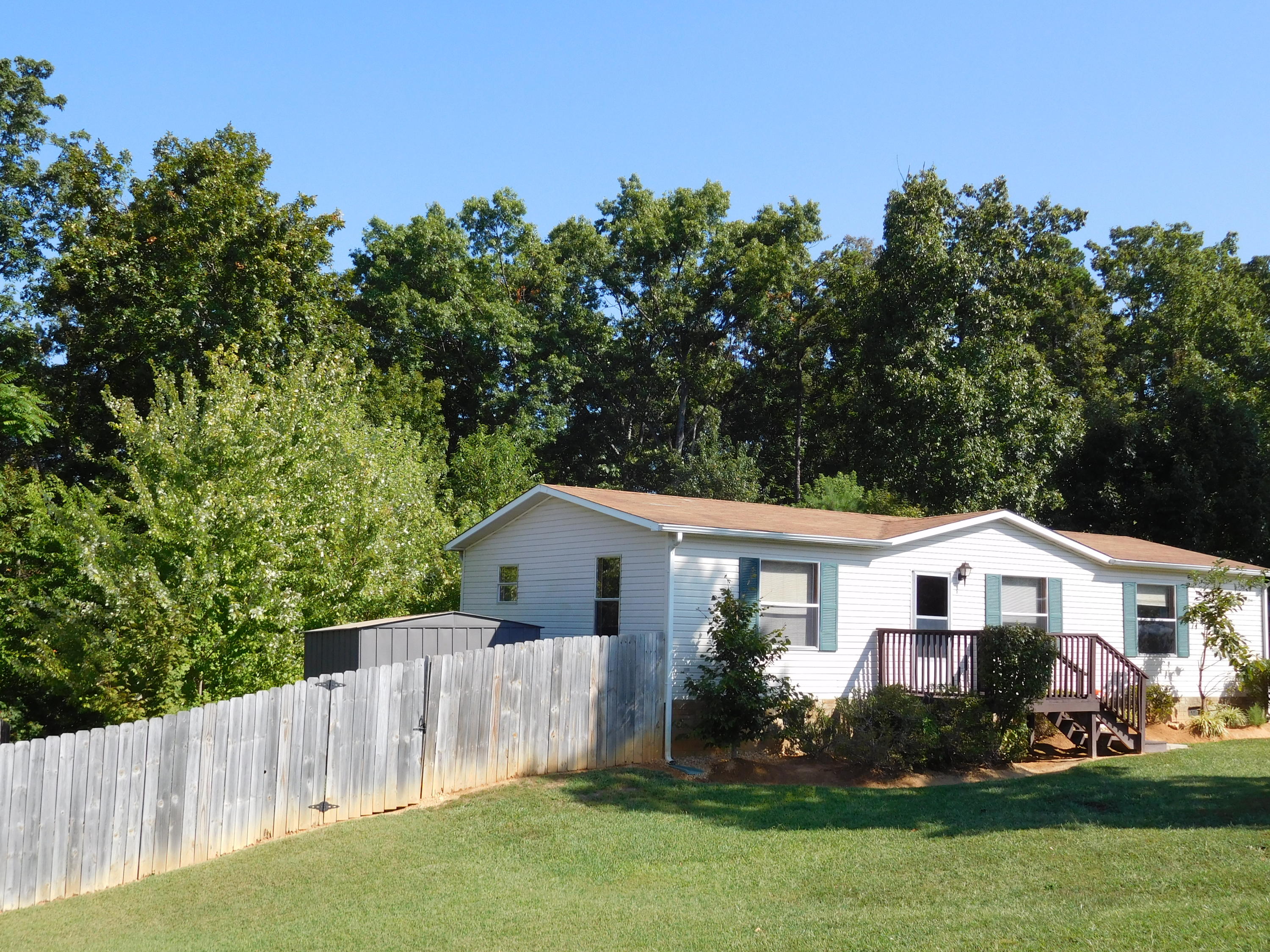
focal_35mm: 35
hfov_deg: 52.6
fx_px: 1284
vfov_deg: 40.7
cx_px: 635
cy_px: 476
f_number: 3.8
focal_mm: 6.2
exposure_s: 1/640
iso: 125
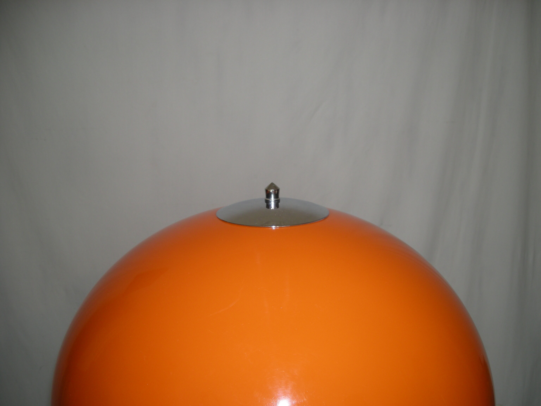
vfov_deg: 40.7
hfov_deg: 52.6
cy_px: 203
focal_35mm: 35
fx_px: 547
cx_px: 270
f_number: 2.8
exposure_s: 1/54.5
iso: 50
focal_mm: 5.7
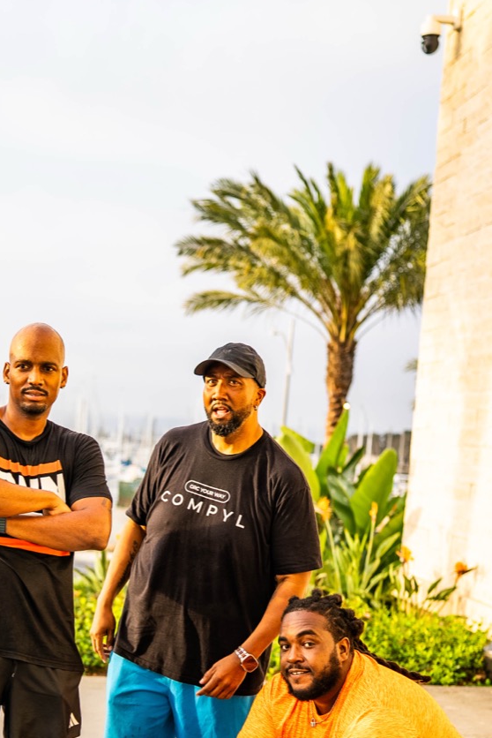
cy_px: 558
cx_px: 74
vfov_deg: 29.6
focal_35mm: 67
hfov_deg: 20.0
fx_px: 1372
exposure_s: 1/400
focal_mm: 35
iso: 160
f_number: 2
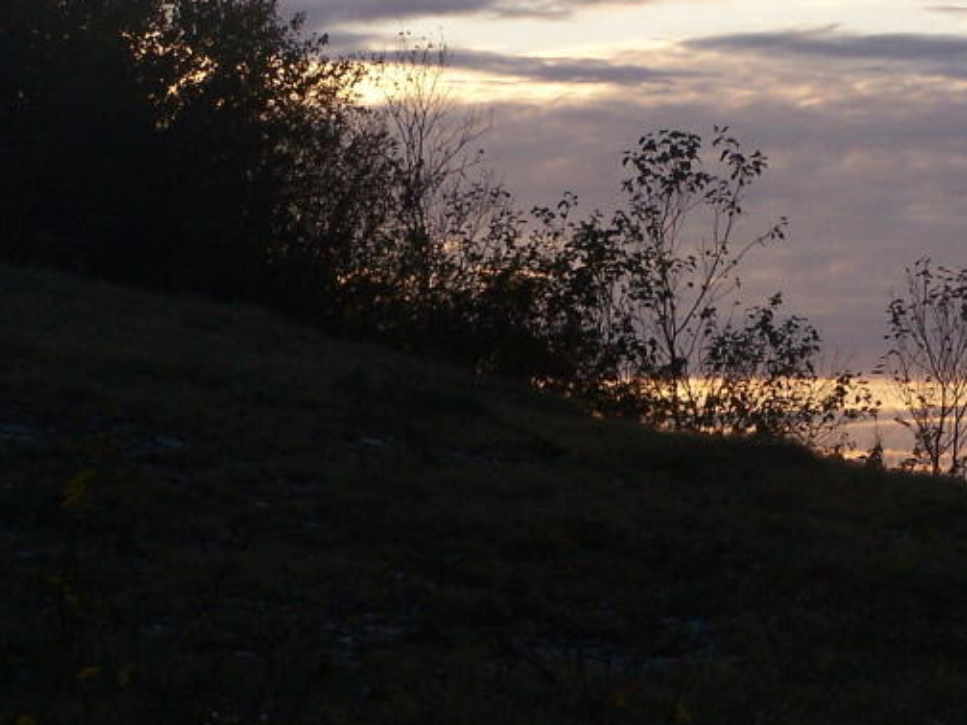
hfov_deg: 7.6
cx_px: 961
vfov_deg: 5.7
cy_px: 217
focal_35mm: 260
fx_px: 7263
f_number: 3.2
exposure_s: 1/640
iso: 80
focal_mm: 21.2
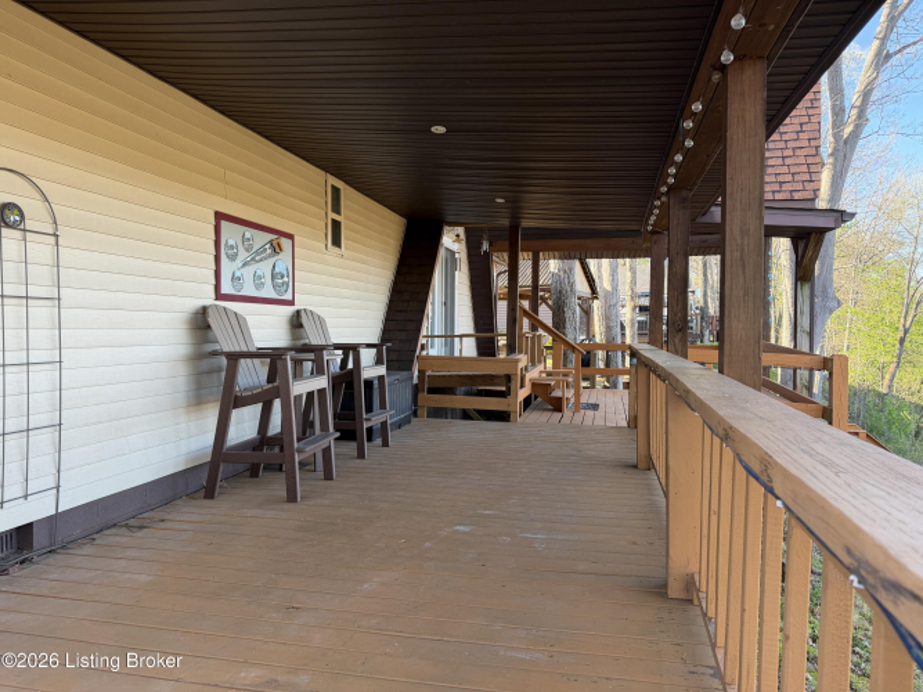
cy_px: 346
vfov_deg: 56.8
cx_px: 462
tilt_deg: -2.5
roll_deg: +0.6
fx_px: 640
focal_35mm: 24
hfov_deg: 71.6
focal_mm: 6.76
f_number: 1.78
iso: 64
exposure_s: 1/172
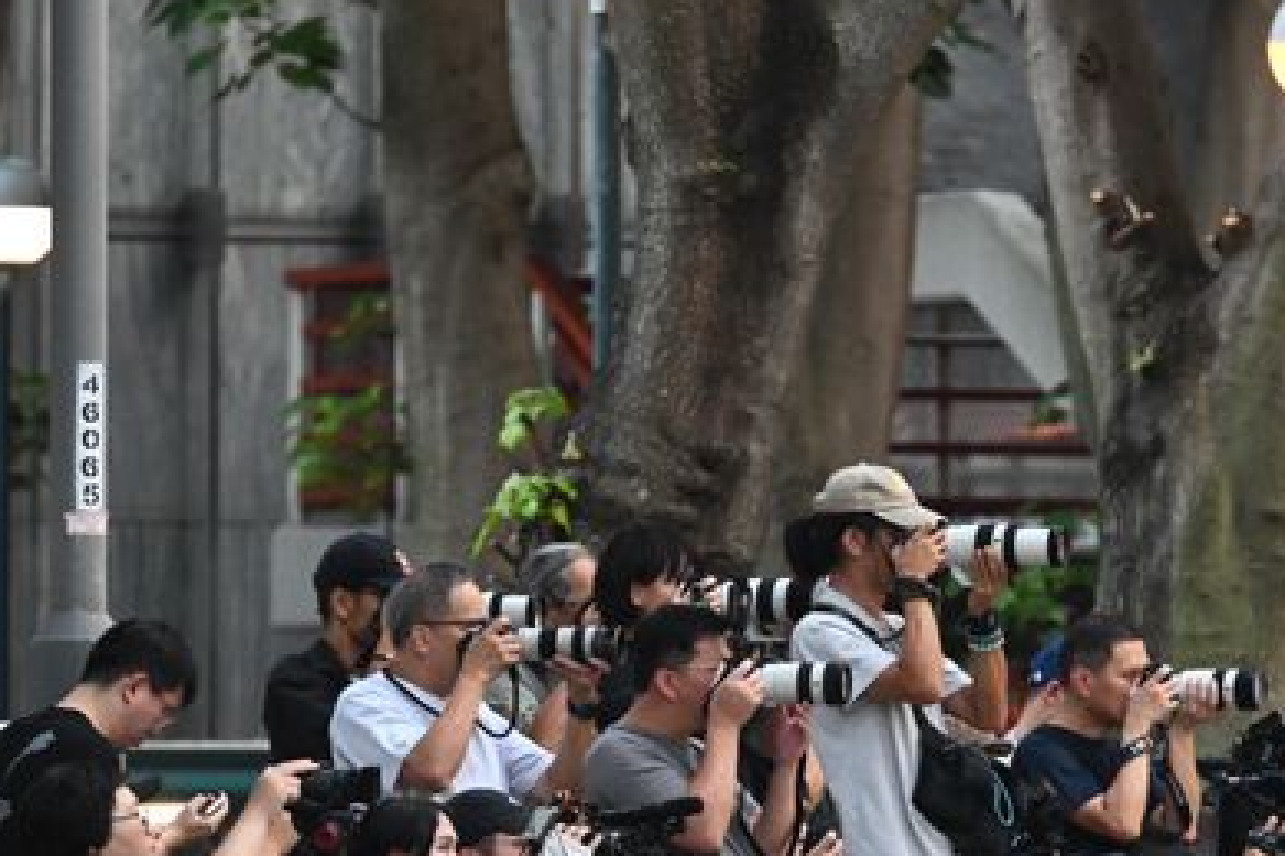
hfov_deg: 3.0
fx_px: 24439
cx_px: 1090
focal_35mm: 685
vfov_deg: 2.0
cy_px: 775
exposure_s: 1/250
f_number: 5.6
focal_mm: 260
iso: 3200
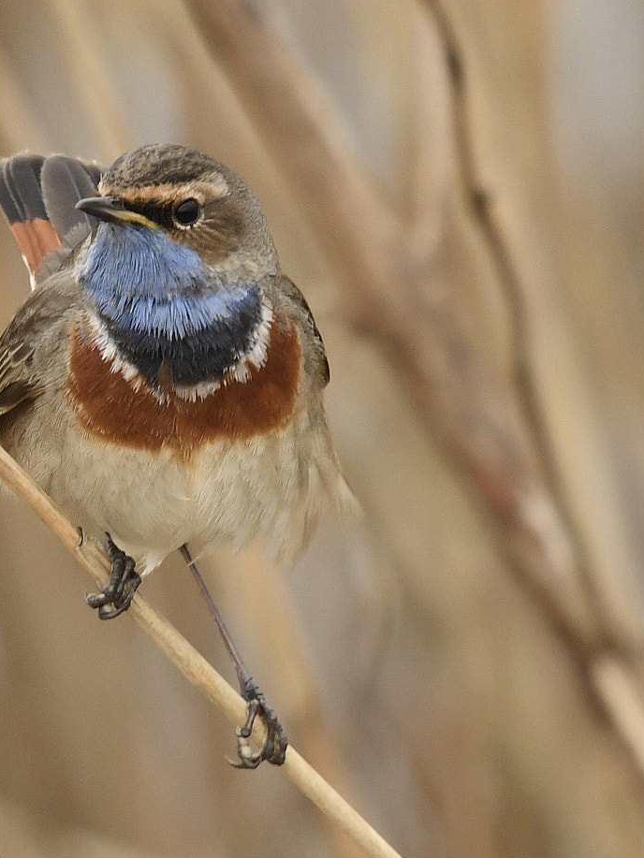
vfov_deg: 1.9
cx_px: 162
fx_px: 26213
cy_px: 371
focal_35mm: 1057
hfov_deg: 1.4
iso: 800
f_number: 6.3
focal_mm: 420
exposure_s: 1/400
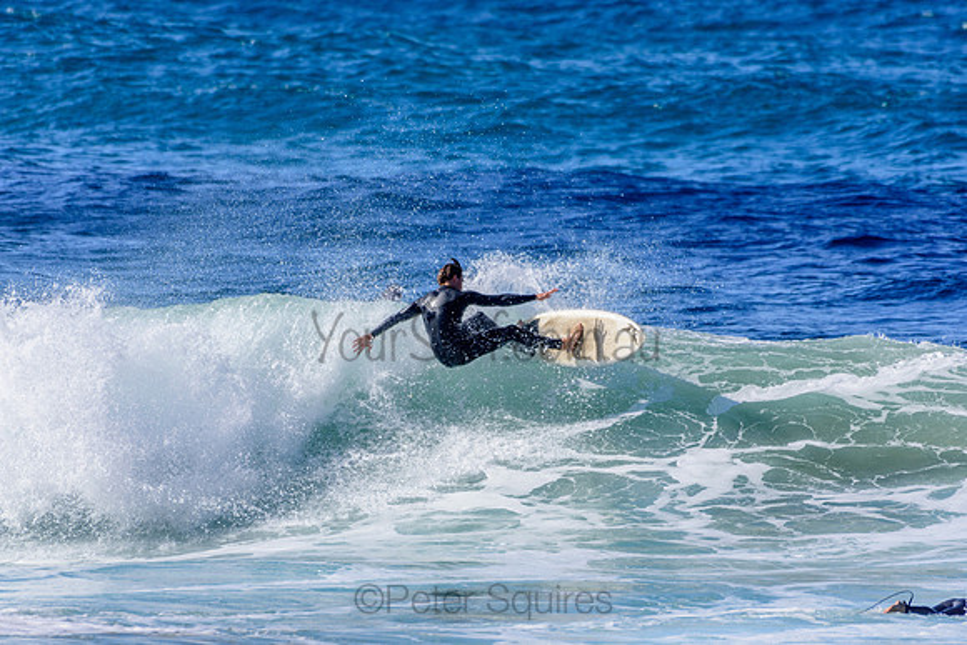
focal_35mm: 750
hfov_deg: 2.7
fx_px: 20150
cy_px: 322
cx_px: 484
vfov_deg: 1.8
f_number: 5.6
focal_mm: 500
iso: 250
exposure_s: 1/2000
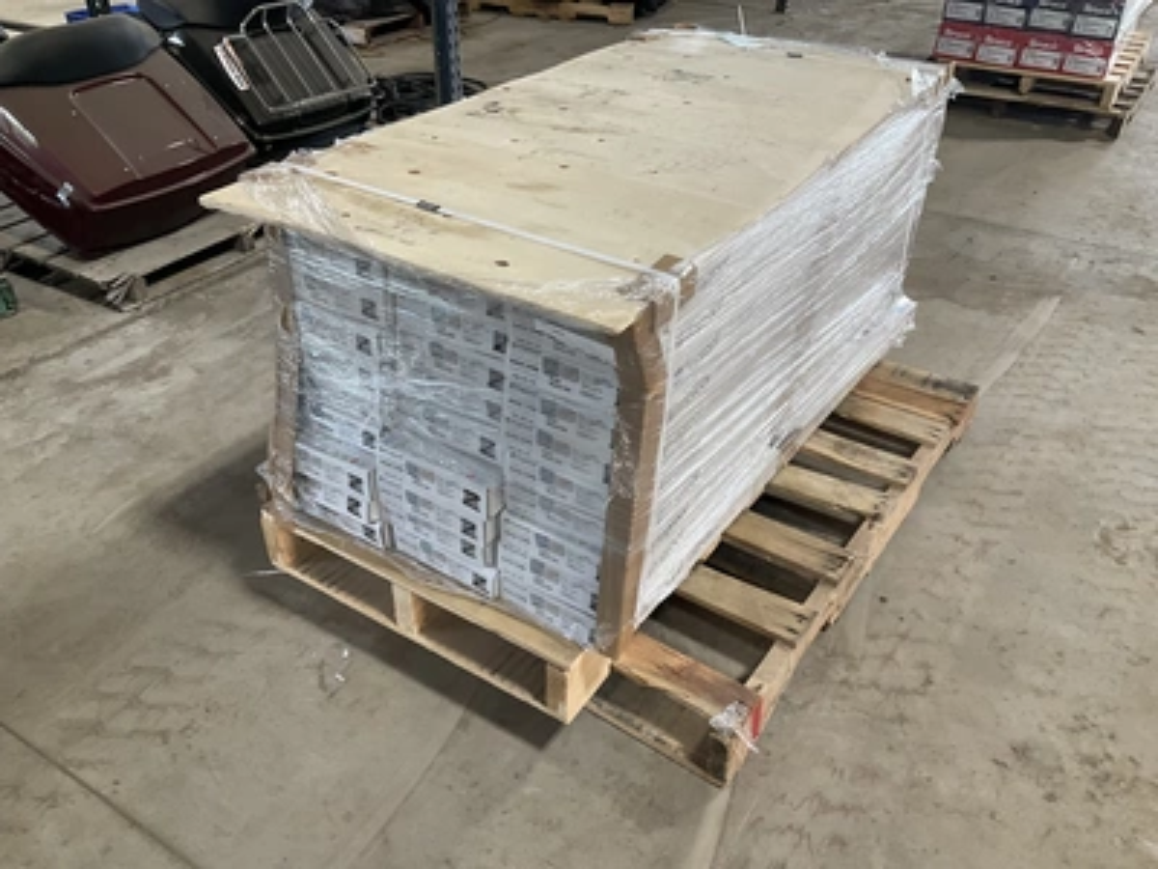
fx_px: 970
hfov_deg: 61.7
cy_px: 434
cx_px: 579
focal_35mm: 29
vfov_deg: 48.2
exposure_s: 1/60
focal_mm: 3
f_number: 1.8
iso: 64
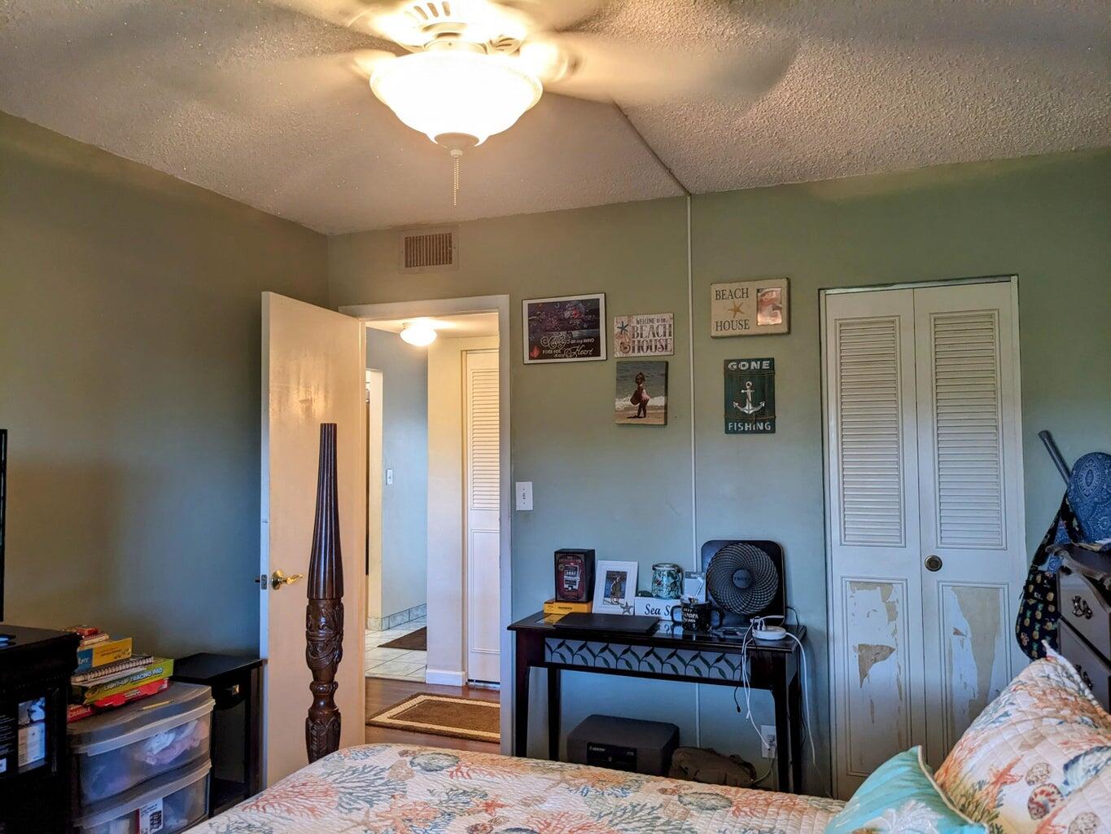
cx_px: 556
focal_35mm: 27
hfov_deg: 65.3
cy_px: 417
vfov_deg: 51.4
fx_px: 867
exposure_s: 1/33.3
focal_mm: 4.38
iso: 79
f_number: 1.73
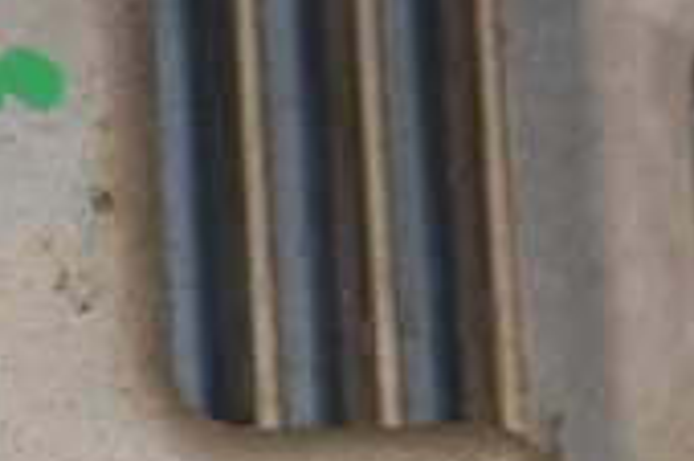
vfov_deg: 2.7
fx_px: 9783
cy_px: 310
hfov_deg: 4.0
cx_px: -506
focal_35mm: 508
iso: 800
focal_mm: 90
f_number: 8
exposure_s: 1/200
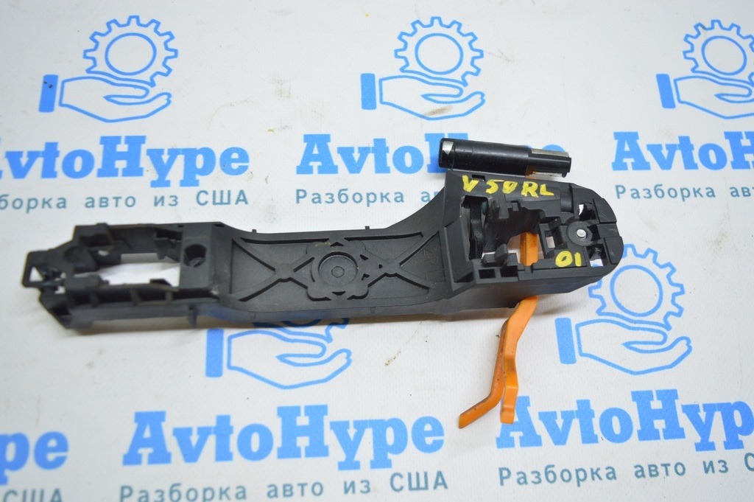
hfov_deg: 55.1
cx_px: 377
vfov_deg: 38.3
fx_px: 722
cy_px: 251
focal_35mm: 34
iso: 400
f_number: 3.8
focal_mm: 23
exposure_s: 1/50
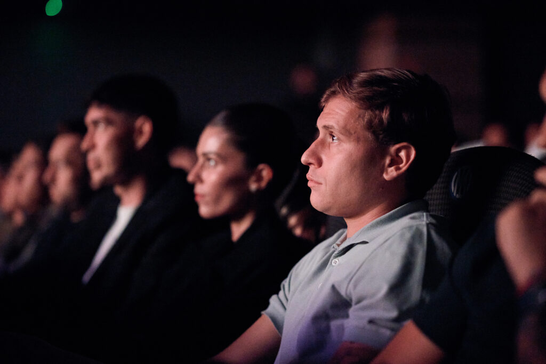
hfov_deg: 23.9
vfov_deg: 16.1
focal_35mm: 85
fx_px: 1289
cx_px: 273
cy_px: 182
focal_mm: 85
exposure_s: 1/20
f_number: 1.8
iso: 8000
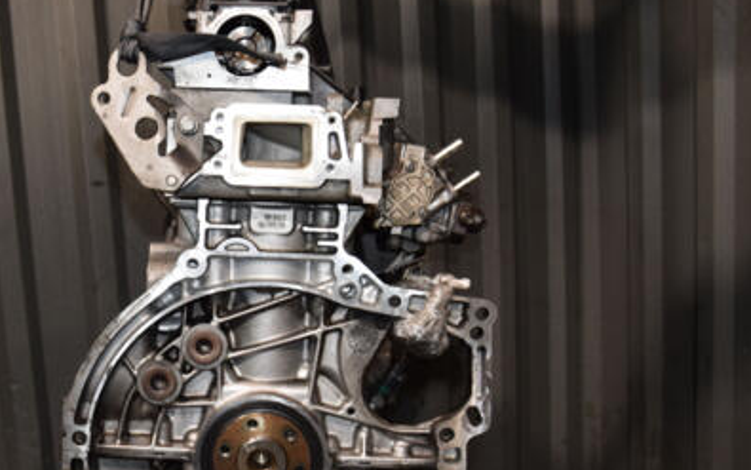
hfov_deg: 40.1
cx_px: 188
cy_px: 264
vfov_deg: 26.4
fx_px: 998
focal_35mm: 49
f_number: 5
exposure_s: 1/60
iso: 800
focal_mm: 21
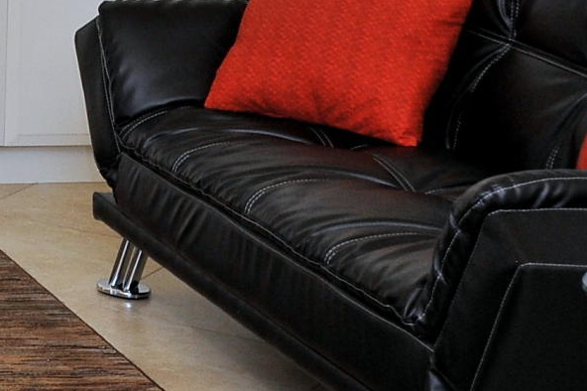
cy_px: -354
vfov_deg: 8.6
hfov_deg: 11.5
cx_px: -759
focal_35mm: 152
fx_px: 2477
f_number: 7.1
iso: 1000
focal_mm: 30
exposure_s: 1/40
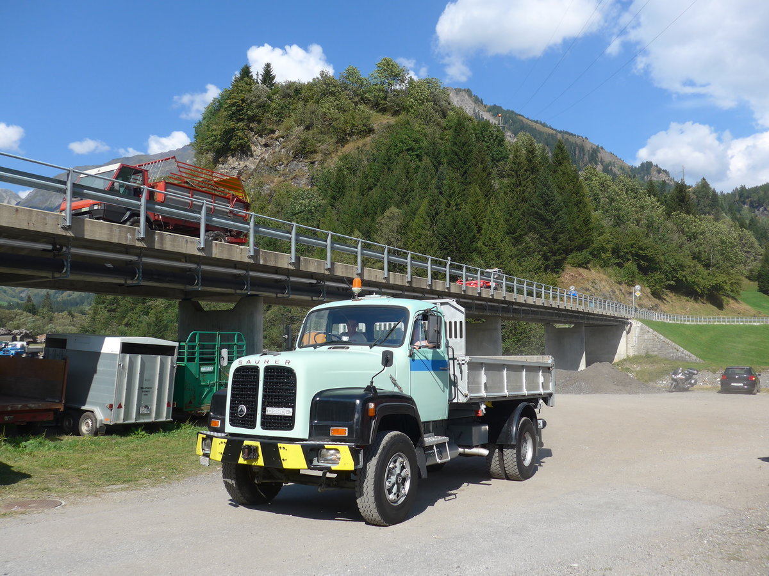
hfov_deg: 61.7
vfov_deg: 48.2
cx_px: 384
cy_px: 288
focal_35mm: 29
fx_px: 644
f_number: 2.8
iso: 80
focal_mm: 6
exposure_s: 1/1300
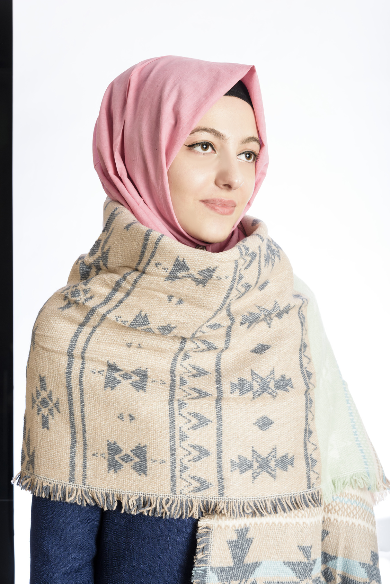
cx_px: 195
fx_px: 974
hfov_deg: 22.6
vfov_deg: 33.4
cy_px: 292
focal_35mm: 60
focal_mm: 60
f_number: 9
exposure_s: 1/250
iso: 800
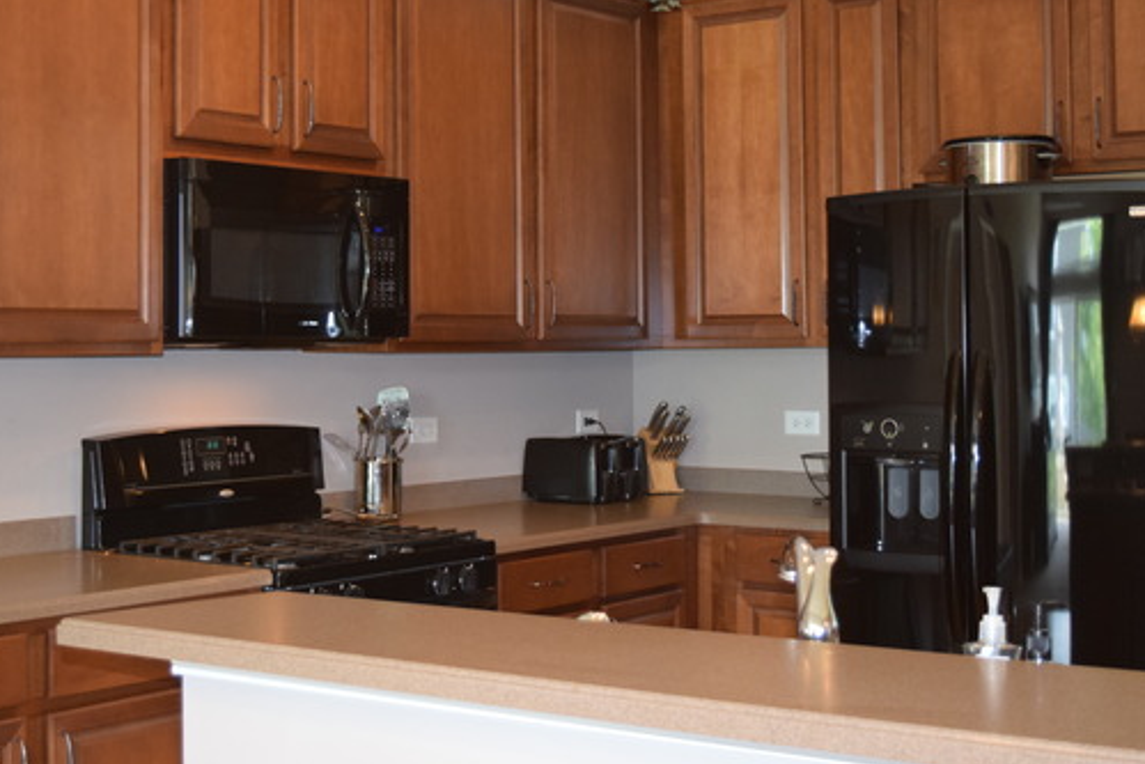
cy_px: 299
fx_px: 1897
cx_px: 461
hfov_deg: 33.5
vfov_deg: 22.7
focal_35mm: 60
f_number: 4.2
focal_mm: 31
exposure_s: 1/60
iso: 1800
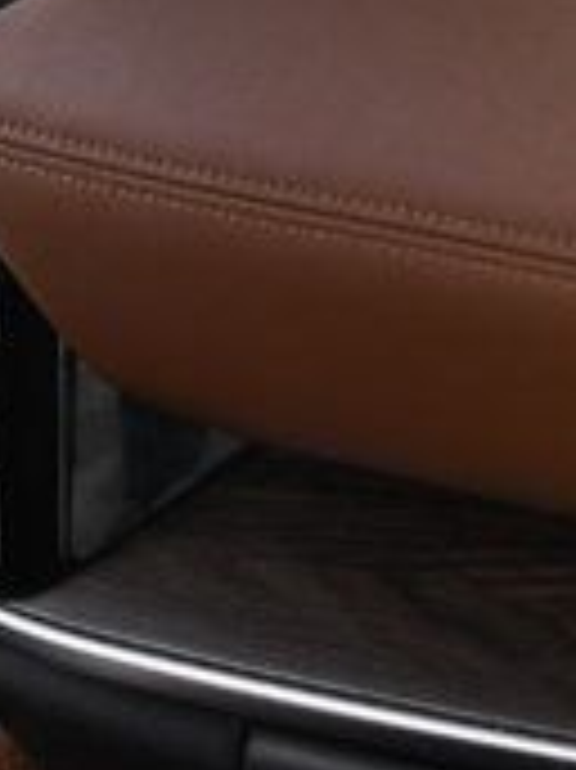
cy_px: 306
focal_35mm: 230
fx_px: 5109
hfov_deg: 6.4
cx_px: 50
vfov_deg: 8.6
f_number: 4
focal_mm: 27
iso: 100
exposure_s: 1/160
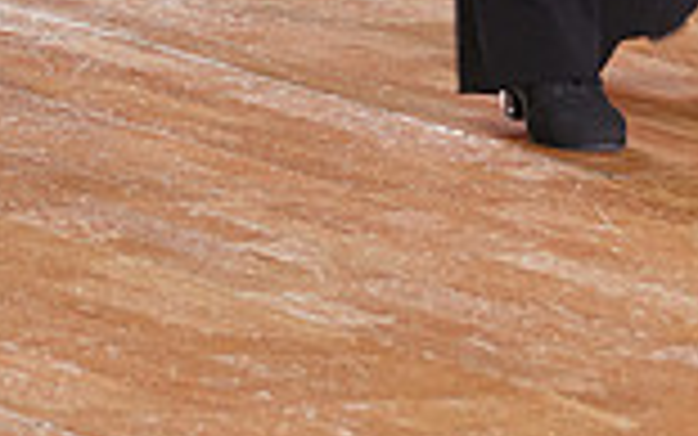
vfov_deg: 2.4
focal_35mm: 552
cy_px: -782
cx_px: 817
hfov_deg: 3.8
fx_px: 10504
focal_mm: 145
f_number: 5.6
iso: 1250
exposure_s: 1/60
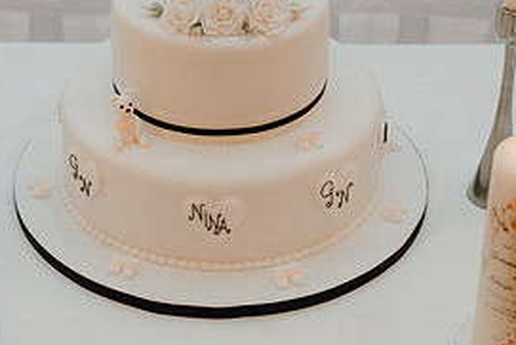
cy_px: 66
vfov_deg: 14.5
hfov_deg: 21.6
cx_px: 175
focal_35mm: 94
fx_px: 1348
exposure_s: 1/160
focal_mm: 44
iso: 500
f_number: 3.5
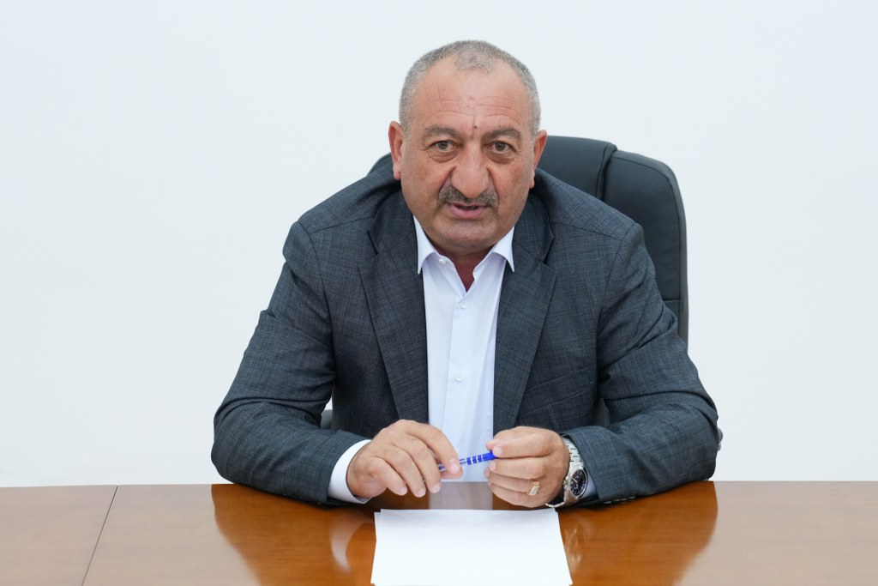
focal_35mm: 105
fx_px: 2561
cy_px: 293
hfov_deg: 19.5
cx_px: 439
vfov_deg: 13.0
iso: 2000
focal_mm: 70
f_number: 4.5
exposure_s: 1/200
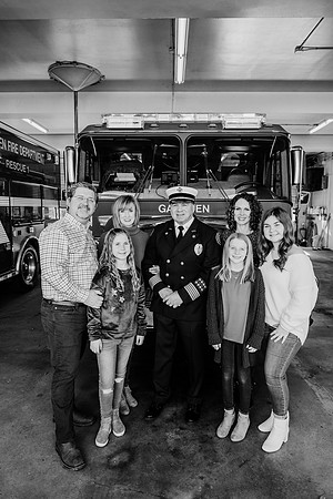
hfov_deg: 53.1
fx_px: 333
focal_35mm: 24
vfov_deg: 73.7
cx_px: 166
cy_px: 250
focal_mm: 24
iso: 250
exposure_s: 1/250
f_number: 3.2
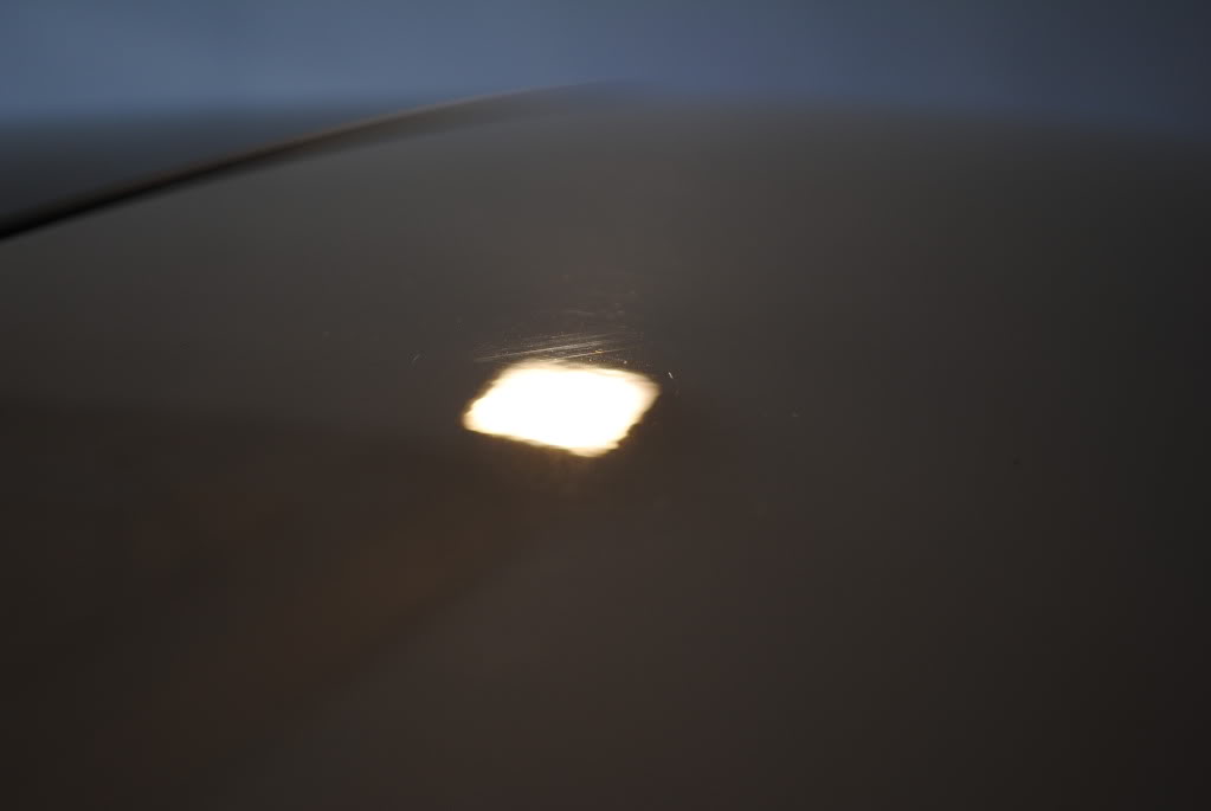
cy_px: 406
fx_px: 2779
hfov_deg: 24.6
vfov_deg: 16.6
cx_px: 606
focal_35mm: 82
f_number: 5.6
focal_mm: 55
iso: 140
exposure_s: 1/125
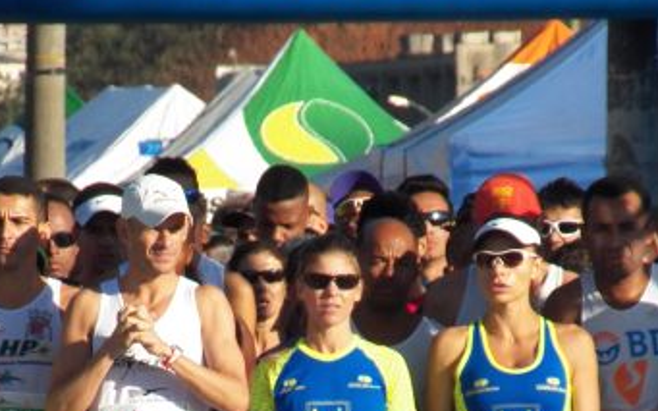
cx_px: 268
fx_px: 11403
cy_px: 494
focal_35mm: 636
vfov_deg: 2.1
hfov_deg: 3.3
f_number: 4
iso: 125
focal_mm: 46
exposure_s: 1/1000
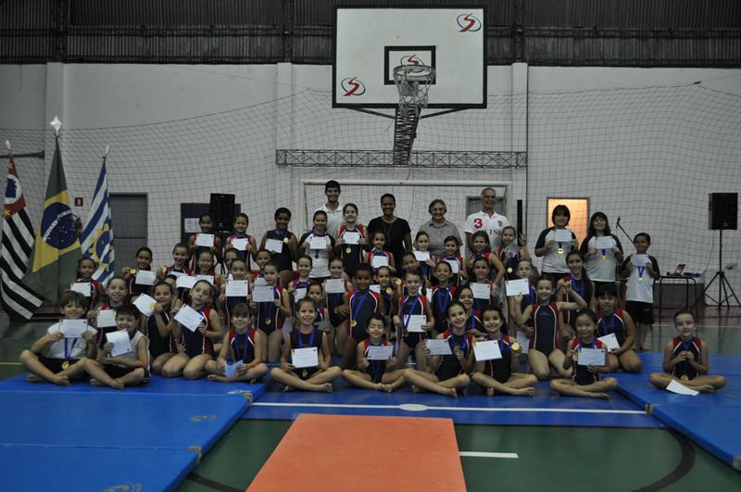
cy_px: 246
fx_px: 740
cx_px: 370
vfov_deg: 36.8
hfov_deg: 53.2
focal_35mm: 36
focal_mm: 24
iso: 1100
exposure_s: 1/30
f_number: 4
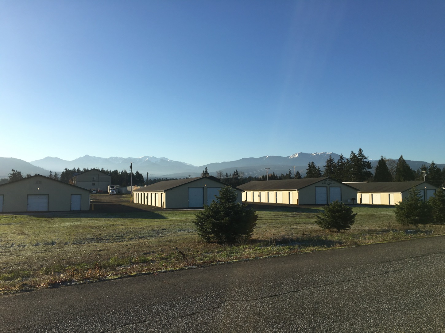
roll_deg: +0.1
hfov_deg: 61.7
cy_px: 166
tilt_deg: +3.2
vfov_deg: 48.2
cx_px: 222
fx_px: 373
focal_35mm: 29
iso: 25
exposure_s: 1/1570
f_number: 2.2
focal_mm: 4.15
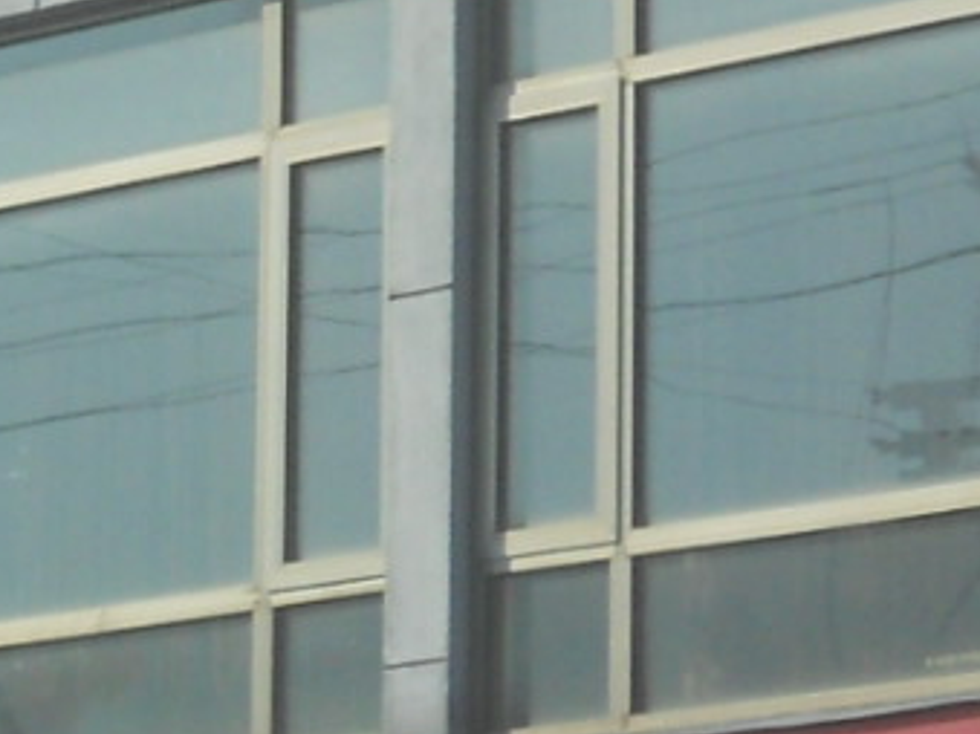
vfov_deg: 5.3
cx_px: -801
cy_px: 95
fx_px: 7868
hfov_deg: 6.9
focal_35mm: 278
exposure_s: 1/640
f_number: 4.3
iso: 80
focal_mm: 8.2
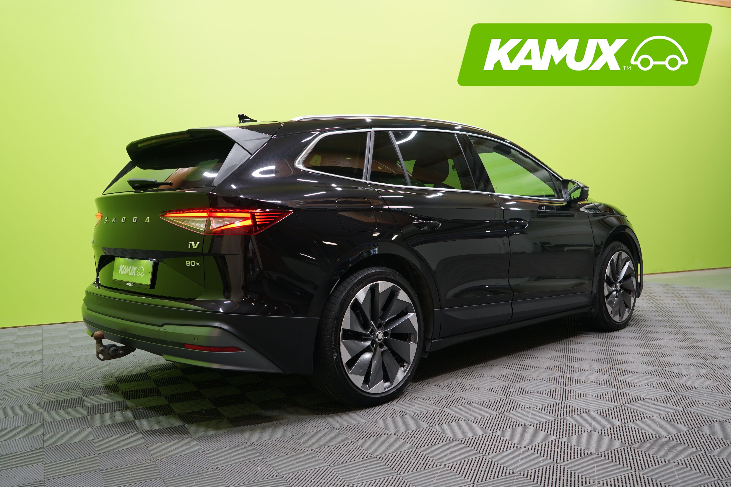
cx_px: 366
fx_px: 629
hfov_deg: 60.3
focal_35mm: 31
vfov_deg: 42.3
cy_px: 244
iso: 400
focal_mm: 31
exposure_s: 1/30
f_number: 4
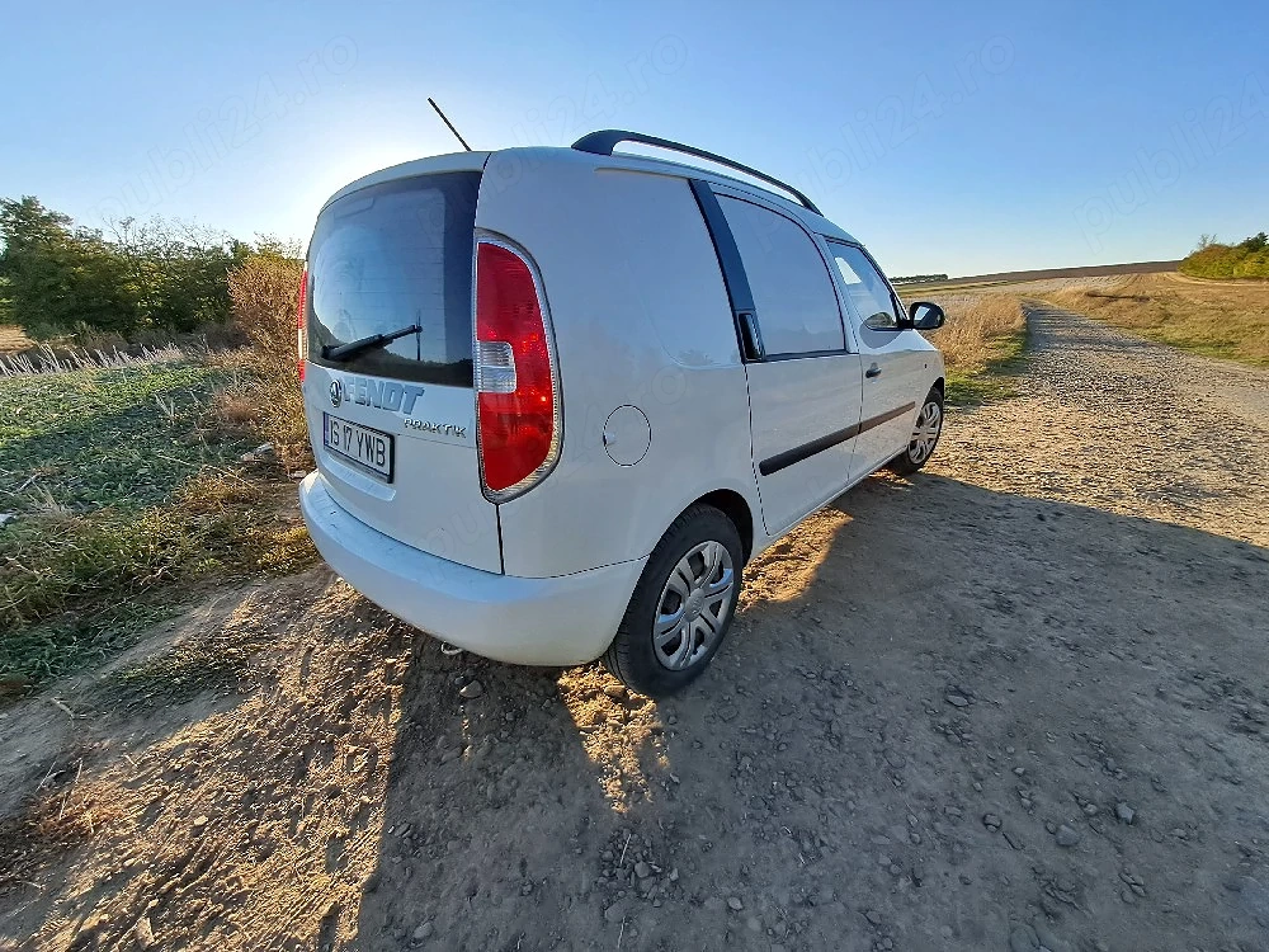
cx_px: 634
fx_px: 477
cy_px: 476
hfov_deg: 106.2
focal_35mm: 13
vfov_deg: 89.9
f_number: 2.2
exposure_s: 1/1111
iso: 40
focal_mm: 1.42
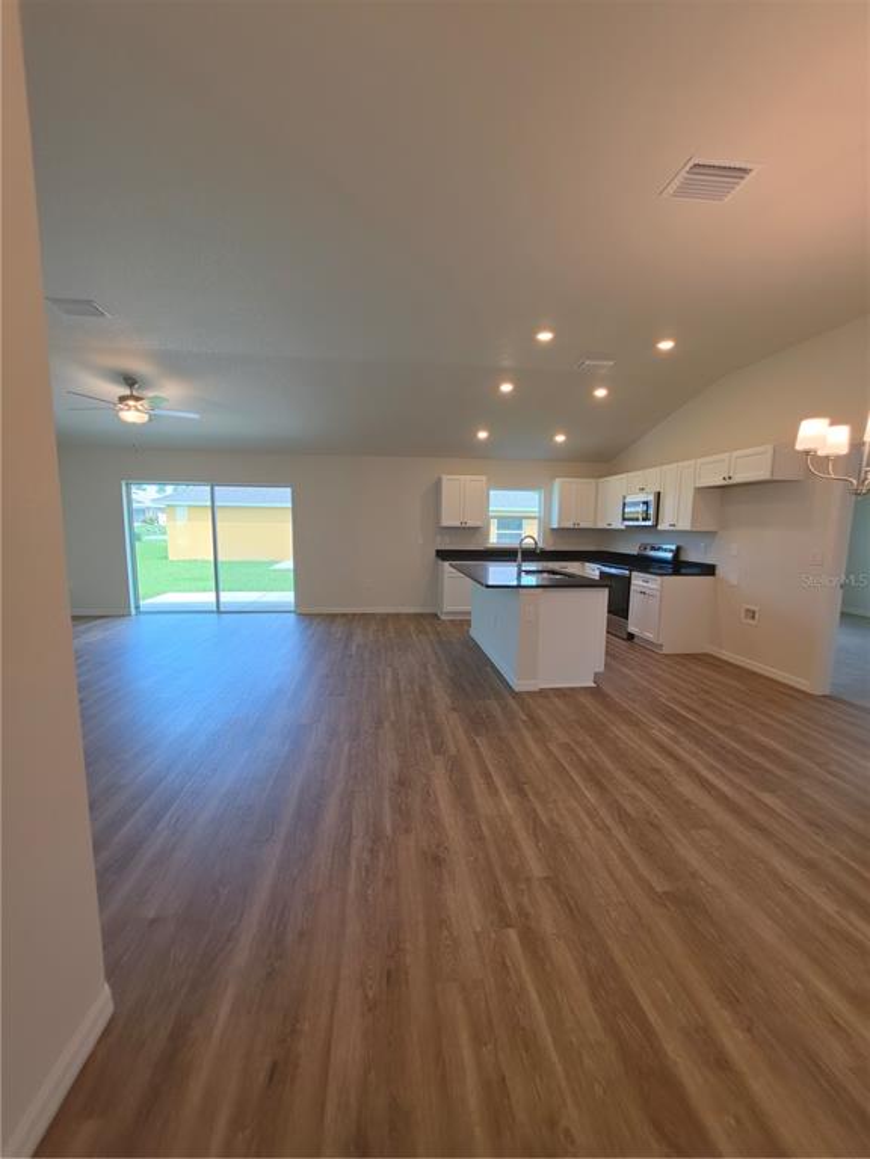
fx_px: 436
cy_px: 580
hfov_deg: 89.9
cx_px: 435
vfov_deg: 106.2
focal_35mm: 13
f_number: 1.9
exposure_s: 1/120
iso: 32
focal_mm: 2.2
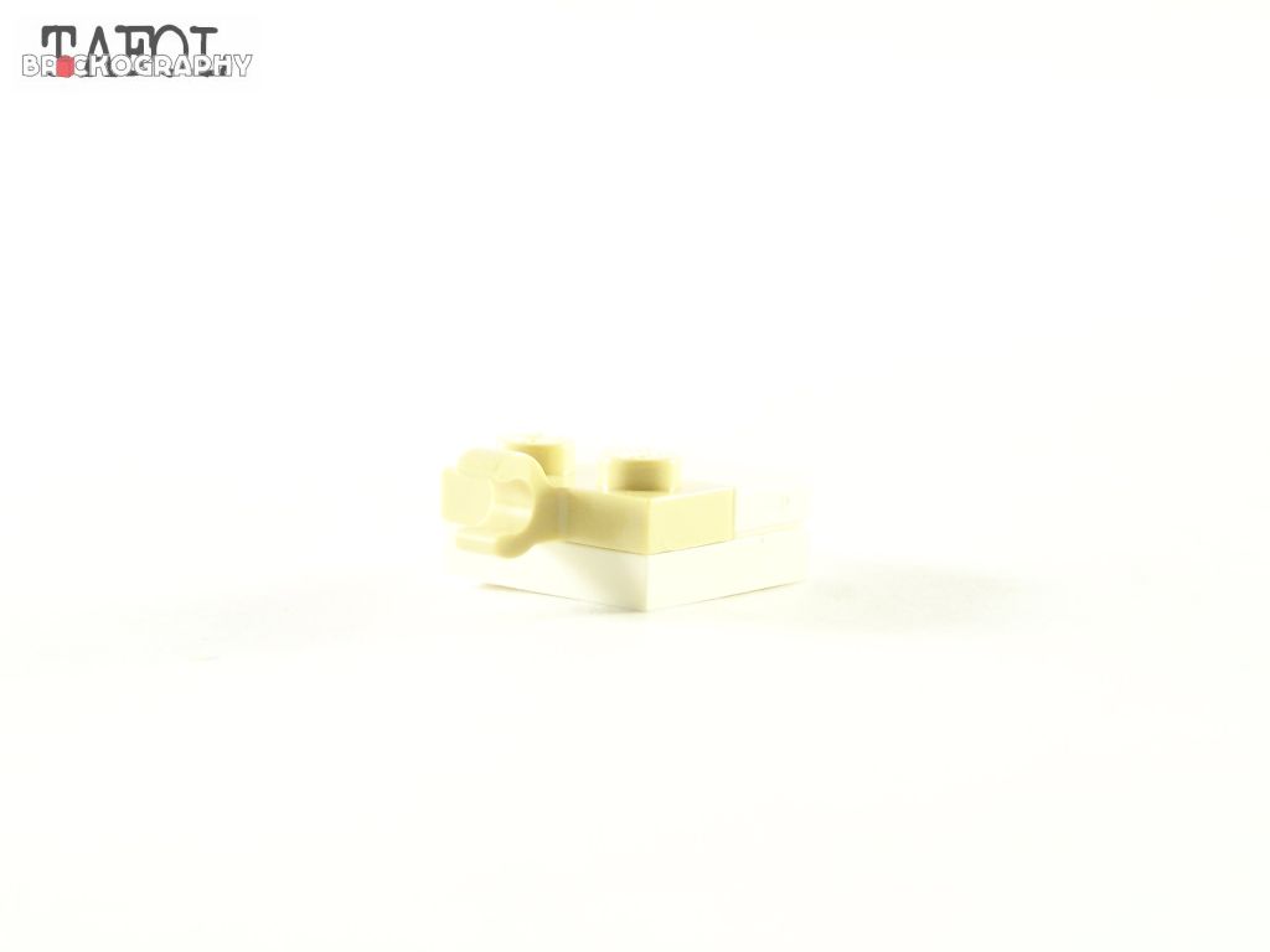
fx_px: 3008
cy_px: 476
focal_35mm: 82
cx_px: 635
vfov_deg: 18.0
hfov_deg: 23.8
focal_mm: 13.7
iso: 200
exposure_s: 1/20
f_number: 3.2
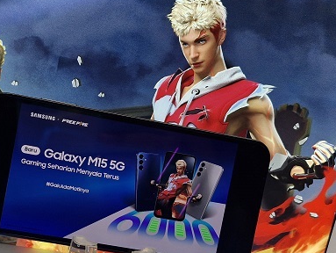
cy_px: 163
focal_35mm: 60
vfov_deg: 24.4
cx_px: 124
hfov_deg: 32.0
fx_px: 583
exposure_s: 1/100
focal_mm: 5.54
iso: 50
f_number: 1.8
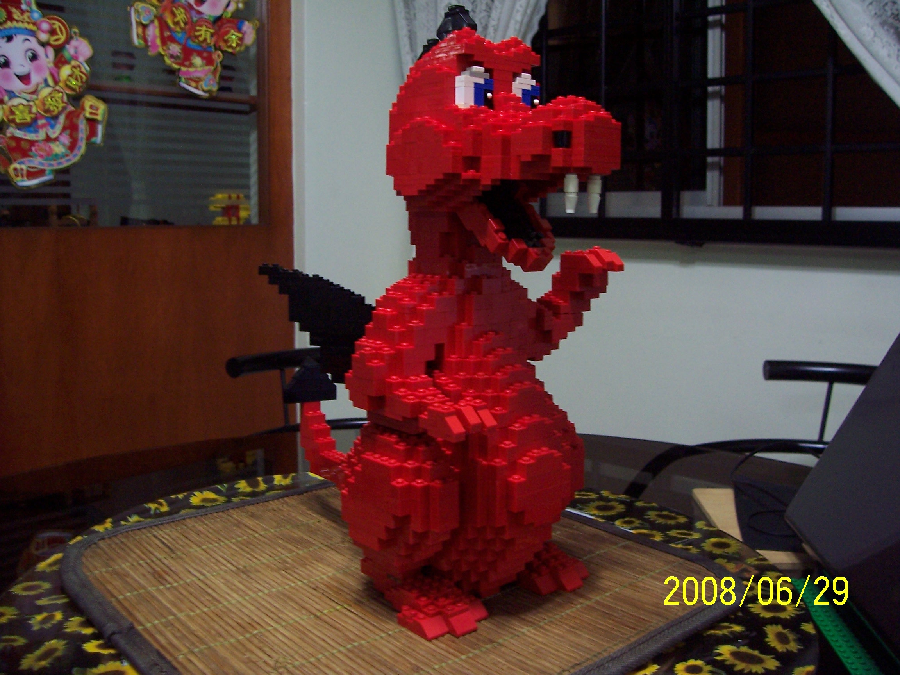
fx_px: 884
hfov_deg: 54.0
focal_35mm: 34
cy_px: 338
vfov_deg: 41.8
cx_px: 450
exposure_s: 1/8
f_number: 2.7
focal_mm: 5.6
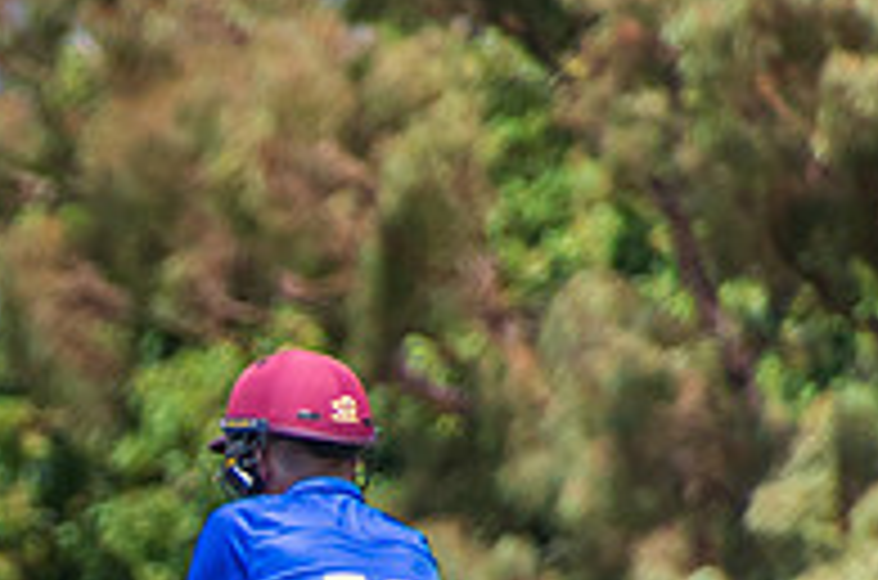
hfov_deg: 1.0
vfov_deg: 0.7
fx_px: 48537
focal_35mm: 1995
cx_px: -409
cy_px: 705
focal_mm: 400
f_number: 6.3
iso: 400
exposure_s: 1/2000
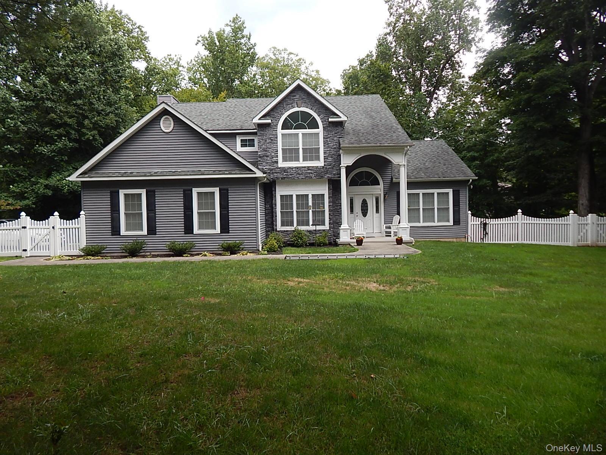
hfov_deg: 73.9
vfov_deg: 58.9
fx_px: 403
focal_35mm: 23
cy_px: 228
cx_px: 303
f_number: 3
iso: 125
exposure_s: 1/640
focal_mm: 4
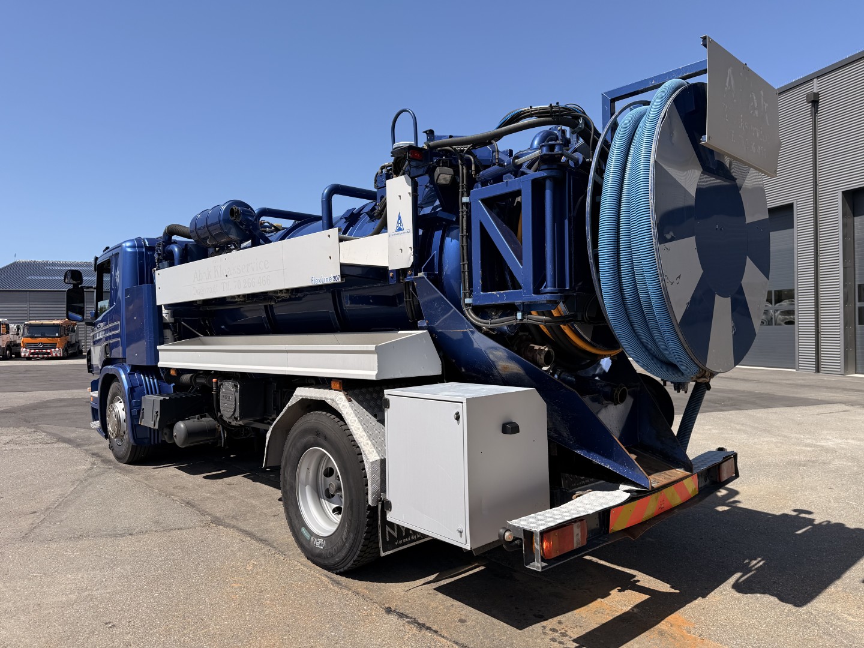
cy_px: 324
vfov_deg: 56.8
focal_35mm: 24
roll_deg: +0.1
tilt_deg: +0.5
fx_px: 599
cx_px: 432
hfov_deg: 71.6
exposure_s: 1/4405
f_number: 1.78
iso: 80
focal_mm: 6.76
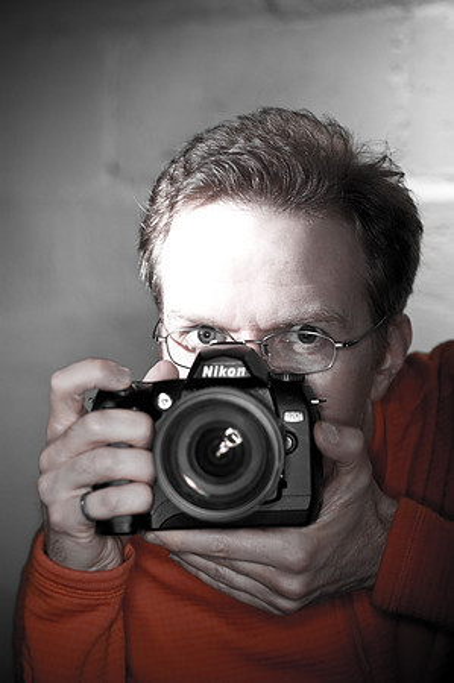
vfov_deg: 22.6
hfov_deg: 15.2
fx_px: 1706
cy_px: 342
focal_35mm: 90
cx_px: 227
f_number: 3.3
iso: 200
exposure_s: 1/90
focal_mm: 60
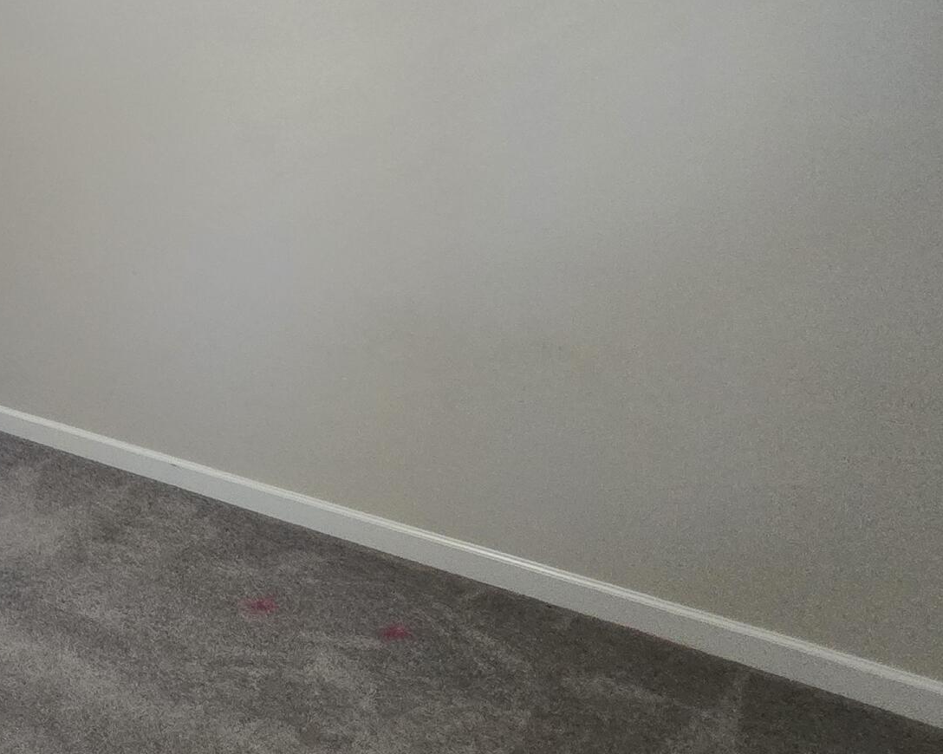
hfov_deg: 37.2
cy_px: 30
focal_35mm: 35
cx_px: -224
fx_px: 977
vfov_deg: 38.3
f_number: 2.2
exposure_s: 1/60
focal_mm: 2.2
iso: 640
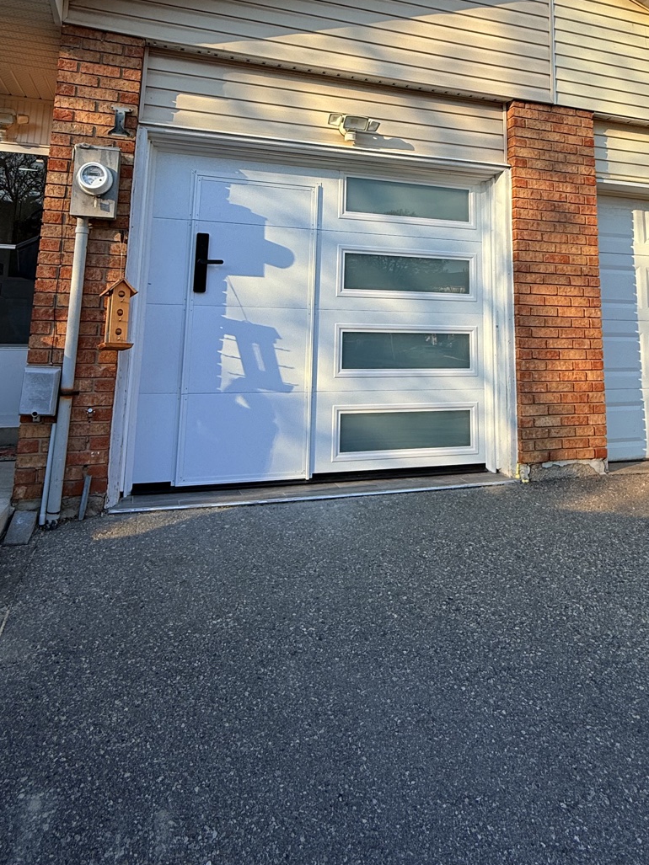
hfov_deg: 56.7
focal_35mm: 24
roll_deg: -1.2
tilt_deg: +10.6
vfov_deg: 68.0
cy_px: 239
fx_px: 600
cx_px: 361
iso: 50
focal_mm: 2.22
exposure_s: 1/853
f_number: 2.2
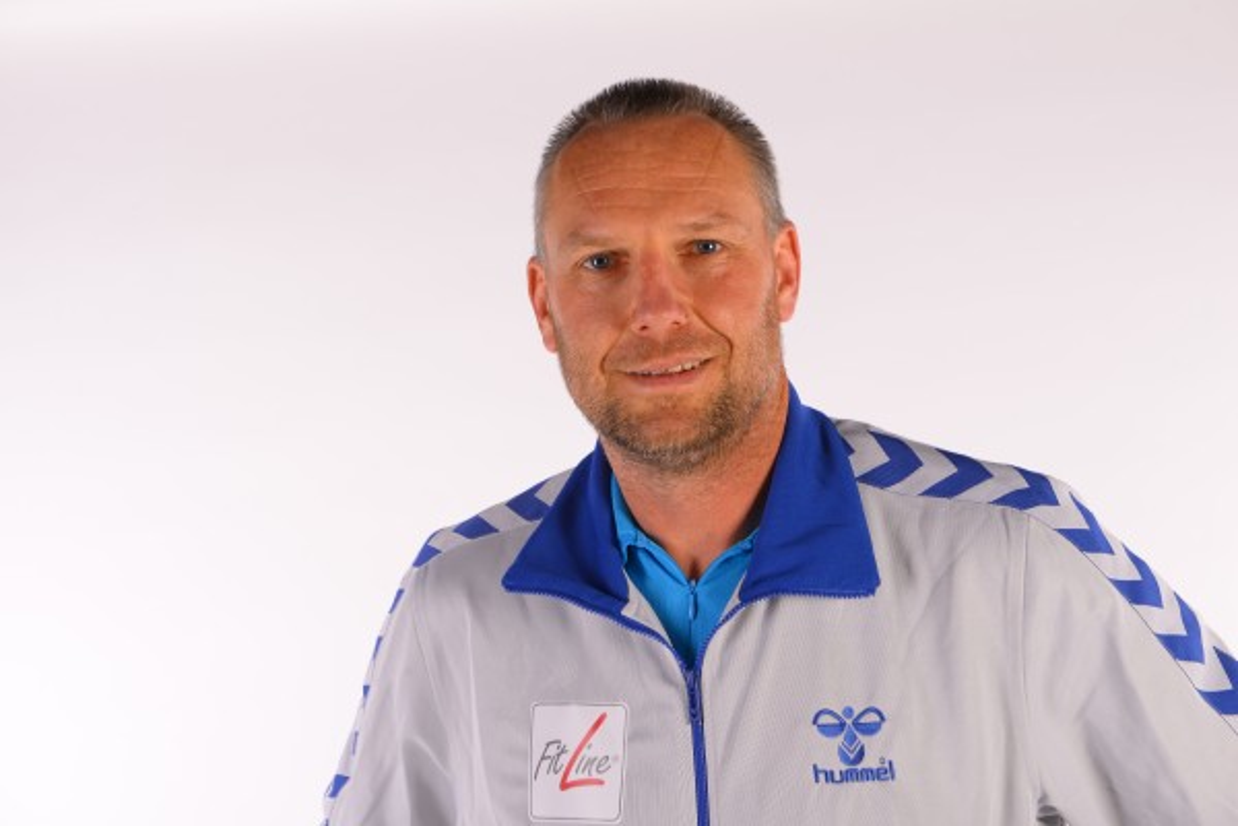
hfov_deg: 33.4
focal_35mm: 60
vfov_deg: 22.6
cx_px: 619
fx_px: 2063
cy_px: 413
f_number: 9
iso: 100
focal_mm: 60
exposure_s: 1/125
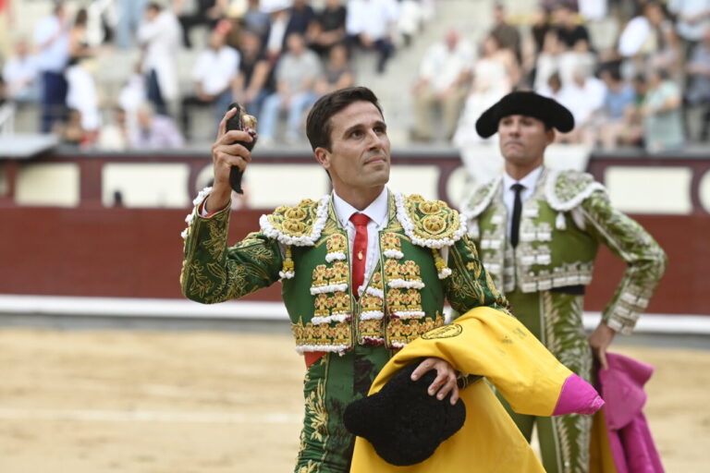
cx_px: 355
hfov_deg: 9.1
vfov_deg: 6.1
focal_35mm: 225
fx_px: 4437
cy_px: 236
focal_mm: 150
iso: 640
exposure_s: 1/640
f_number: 4
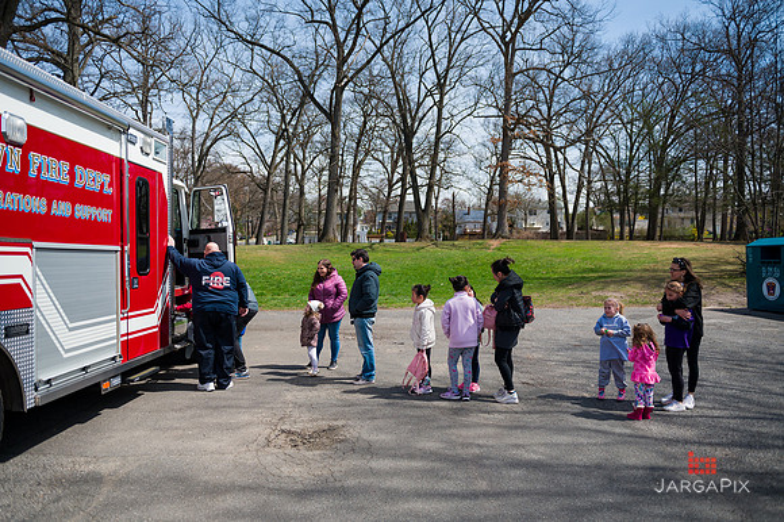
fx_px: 588
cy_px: 261
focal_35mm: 27
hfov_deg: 67.4
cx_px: 392
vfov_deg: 47.9
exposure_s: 1/4000
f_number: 4
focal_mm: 27
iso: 200
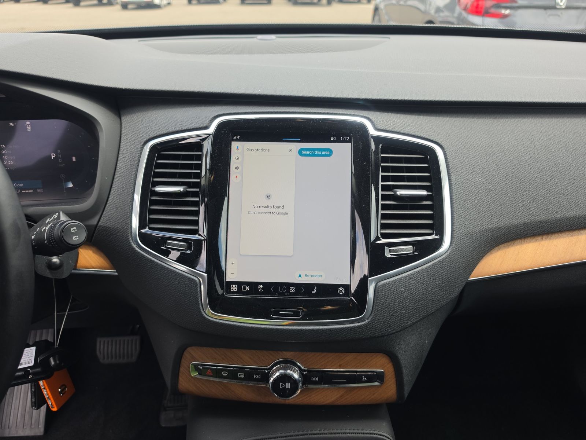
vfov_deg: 58.9
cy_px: 220
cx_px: 293
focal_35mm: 23
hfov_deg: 73.9
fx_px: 389
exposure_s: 1/143
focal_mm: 6.5
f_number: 1.4
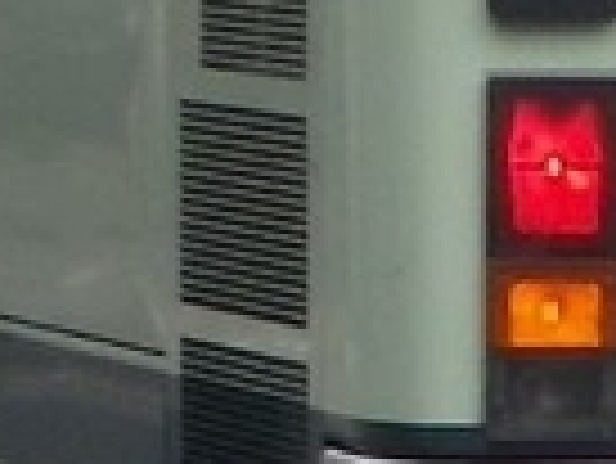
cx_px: 796
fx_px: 7178
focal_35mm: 403
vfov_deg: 3.7
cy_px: -284
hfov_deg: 4.9
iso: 80
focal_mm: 12.3
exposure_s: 1/160
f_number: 4.7
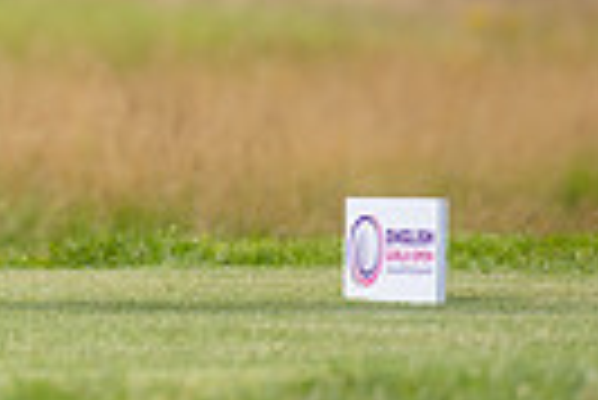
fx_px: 21684
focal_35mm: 1304
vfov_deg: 1.1
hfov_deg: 1.6
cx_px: -589
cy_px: -398
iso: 200
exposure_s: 1/640
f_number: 5.6
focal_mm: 300
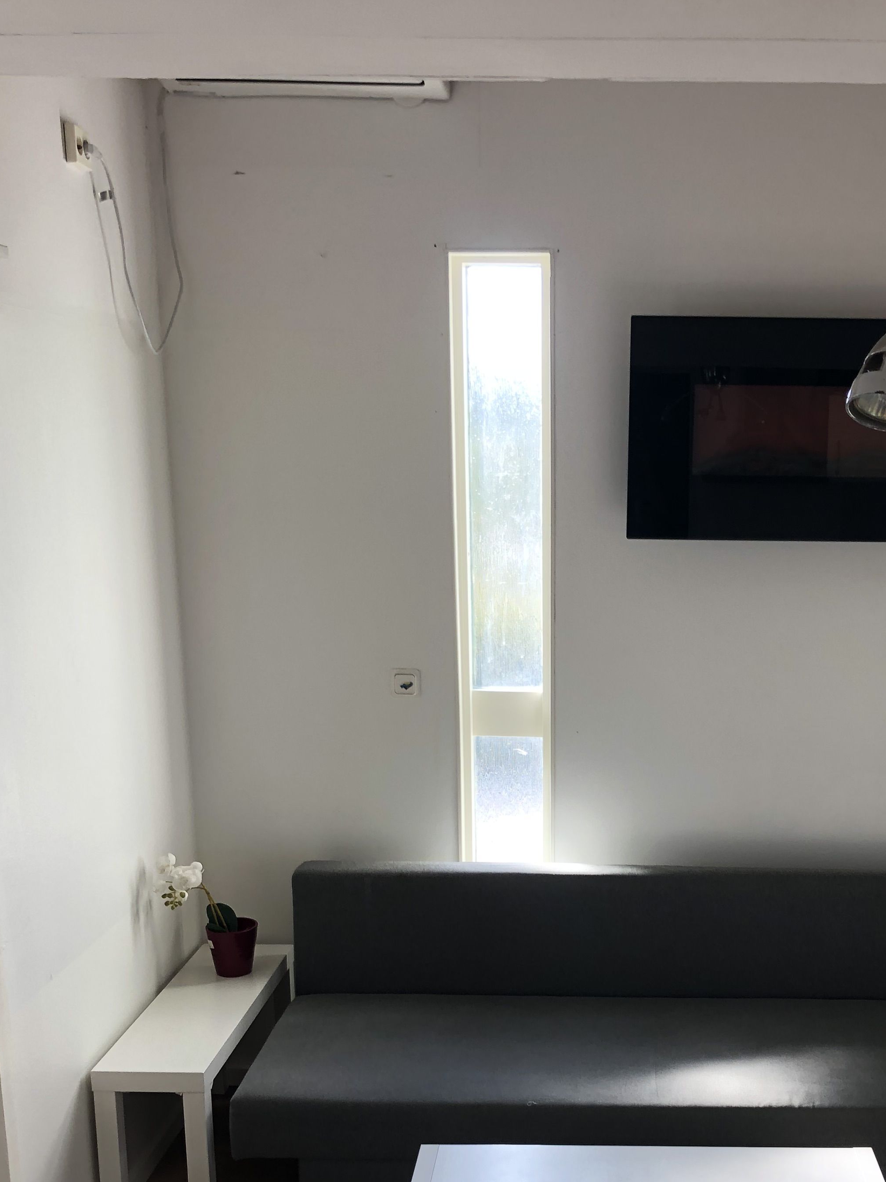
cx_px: 598
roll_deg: -0.8
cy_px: 841
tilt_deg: -14.6
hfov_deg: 34.0
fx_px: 1433
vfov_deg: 43.8
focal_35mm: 42
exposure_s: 1/120
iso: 64
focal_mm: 3.99
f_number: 1.8
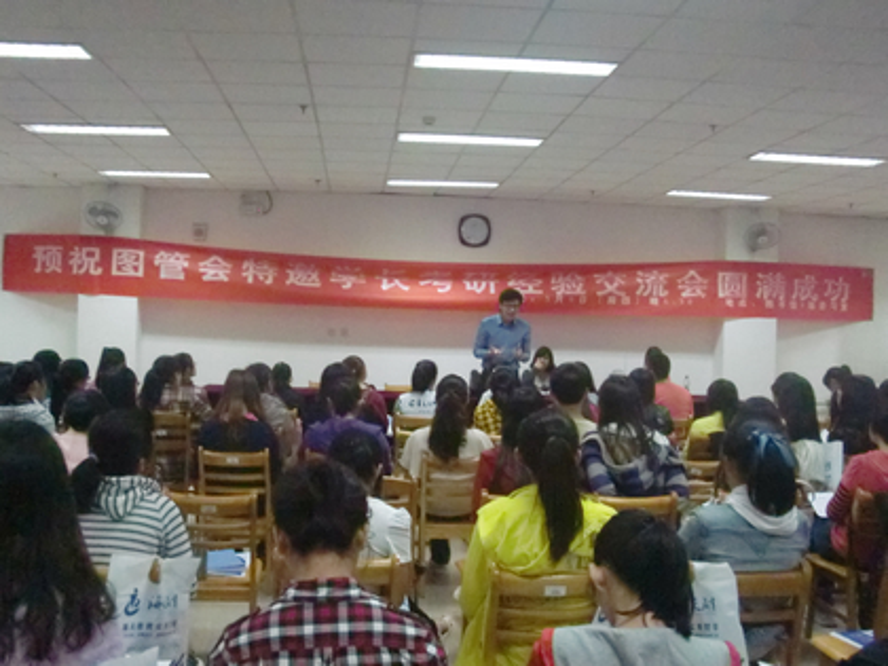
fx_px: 975
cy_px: 333
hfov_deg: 49.0
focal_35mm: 38
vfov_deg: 37.7
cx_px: 444
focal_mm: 6.66
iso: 1600
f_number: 3.9
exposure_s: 1/40
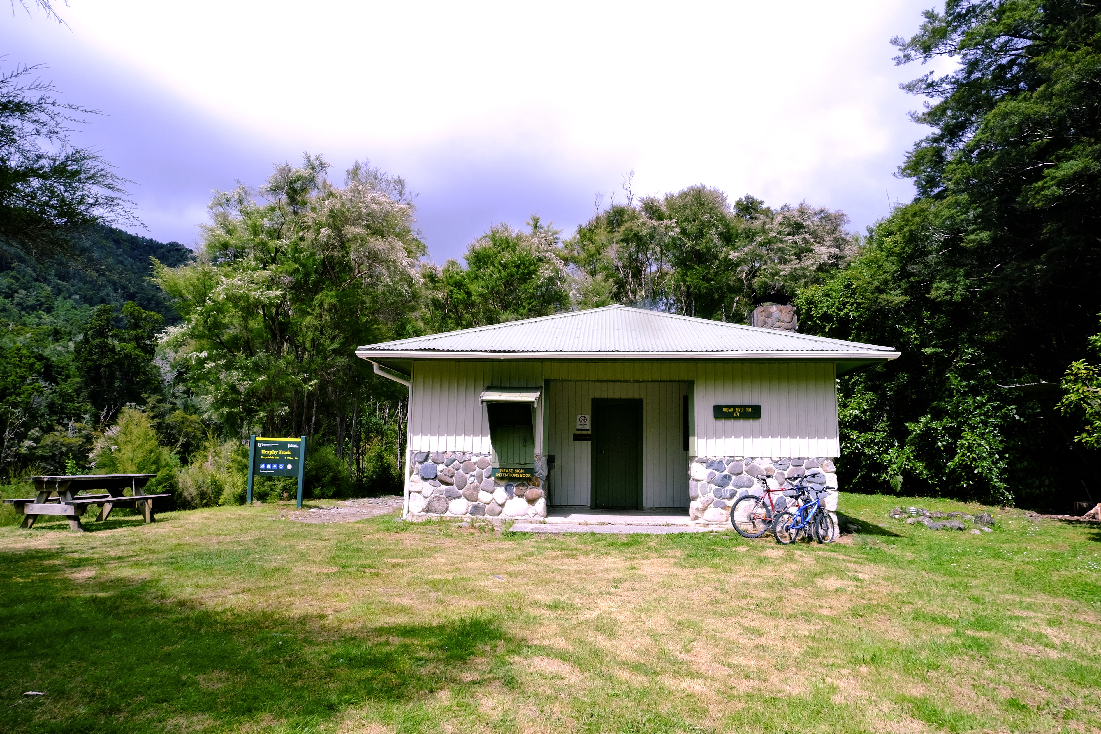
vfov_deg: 53.1
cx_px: 541
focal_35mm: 24
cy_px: 358
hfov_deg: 73.7
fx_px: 734
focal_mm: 15
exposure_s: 1/60
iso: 250
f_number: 22
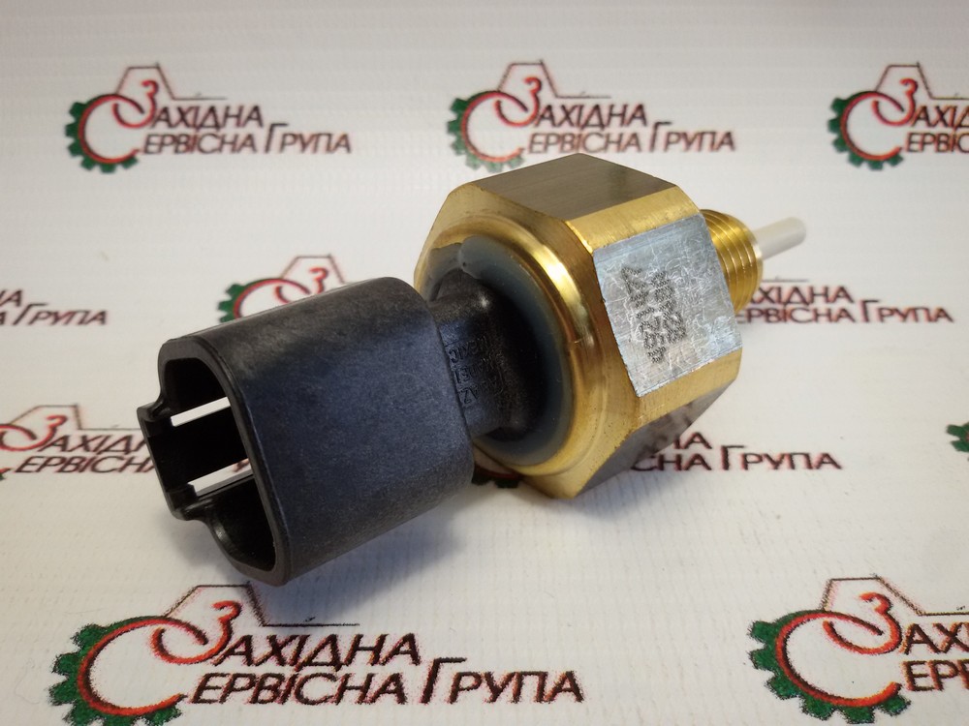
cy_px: 363
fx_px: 868
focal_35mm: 31
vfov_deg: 45.4
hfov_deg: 58.4
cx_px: 484
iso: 64
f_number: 2.4
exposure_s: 1/100
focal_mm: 2.93
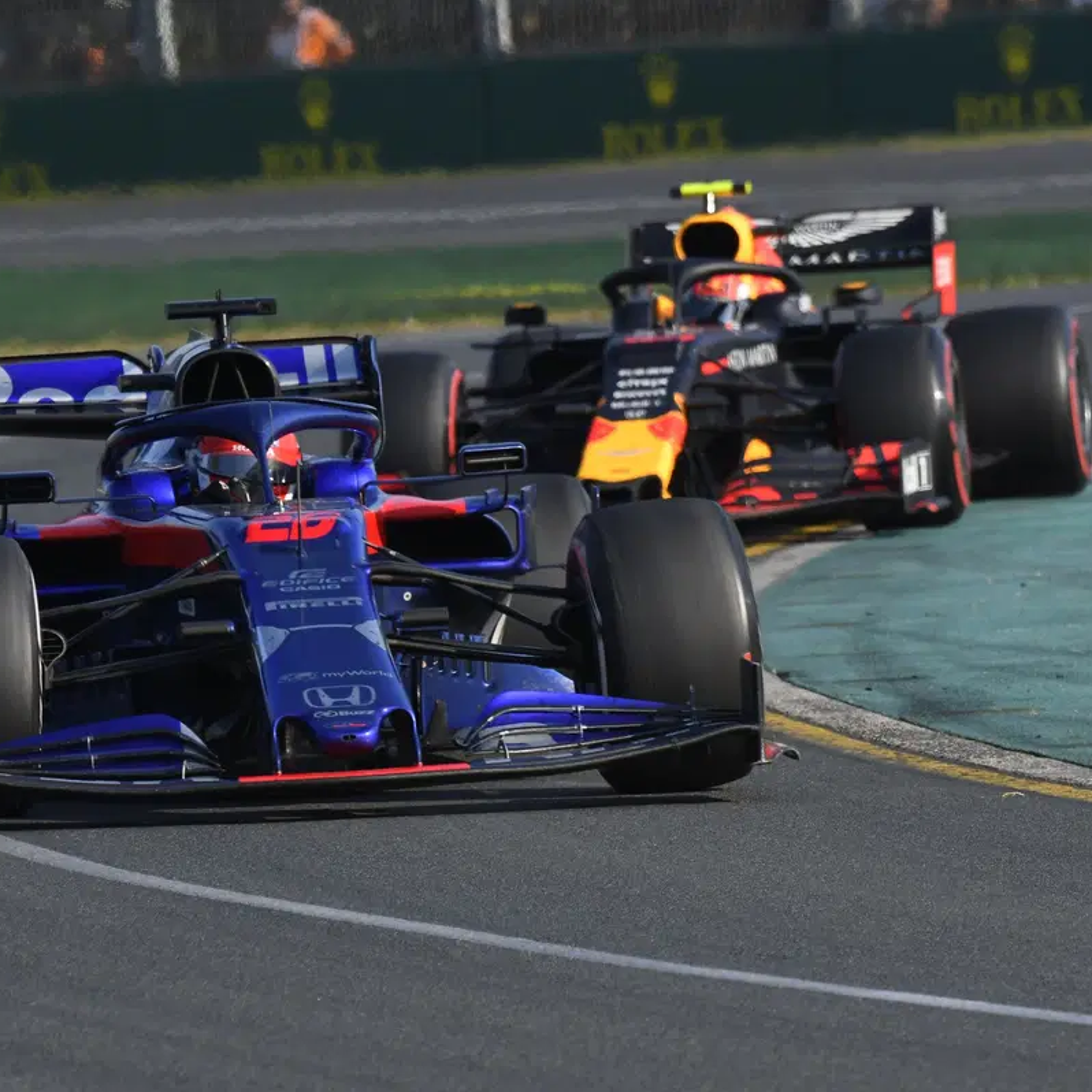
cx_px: 569
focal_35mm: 671
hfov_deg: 2.6
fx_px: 23948
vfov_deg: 2.6
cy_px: 546
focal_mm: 350
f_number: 9
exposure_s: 1/1600
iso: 800
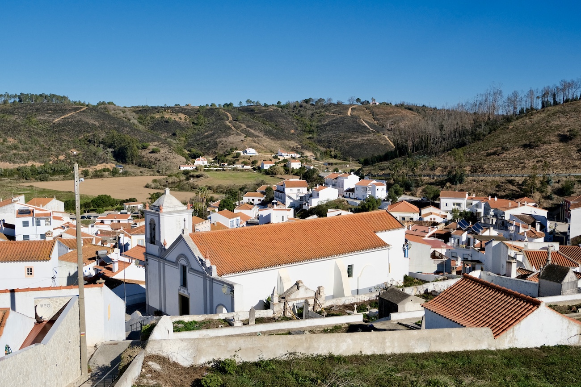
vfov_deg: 38.9
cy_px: 194
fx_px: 549
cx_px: 290
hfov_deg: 55.8
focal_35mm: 34
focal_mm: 22.8
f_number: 5.6
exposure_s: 1/2400
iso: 320
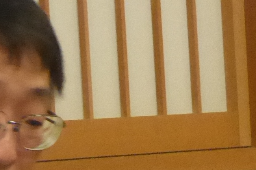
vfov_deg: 3.7
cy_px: 184
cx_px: 249
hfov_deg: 5.5
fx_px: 2652
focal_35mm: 373
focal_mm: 15
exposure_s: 1/25
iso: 1600
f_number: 4.8
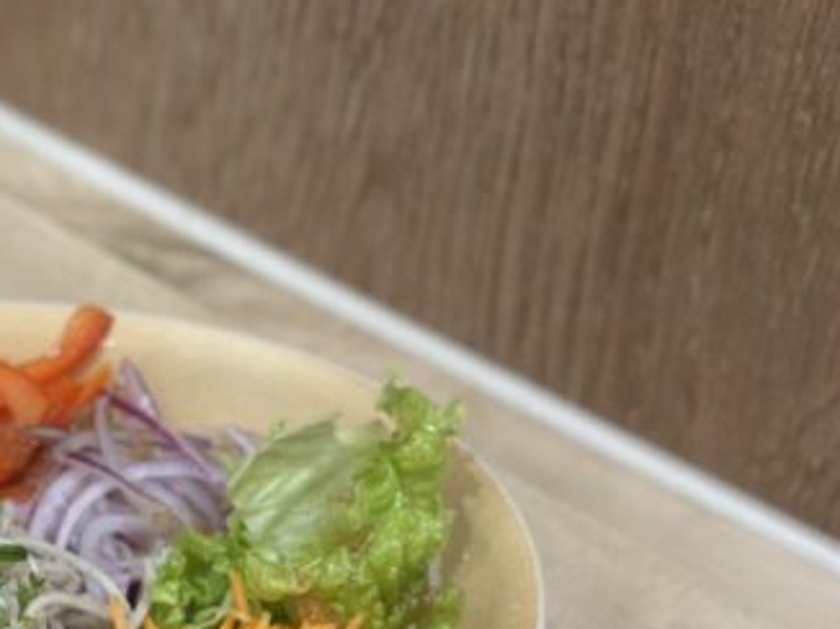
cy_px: 535
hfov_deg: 16.6
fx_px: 2789
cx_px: -88
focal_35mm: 115
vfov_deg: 12.8
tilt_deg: -45.7
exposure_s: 1/50
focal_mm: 6.86
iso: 80
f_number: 1.78
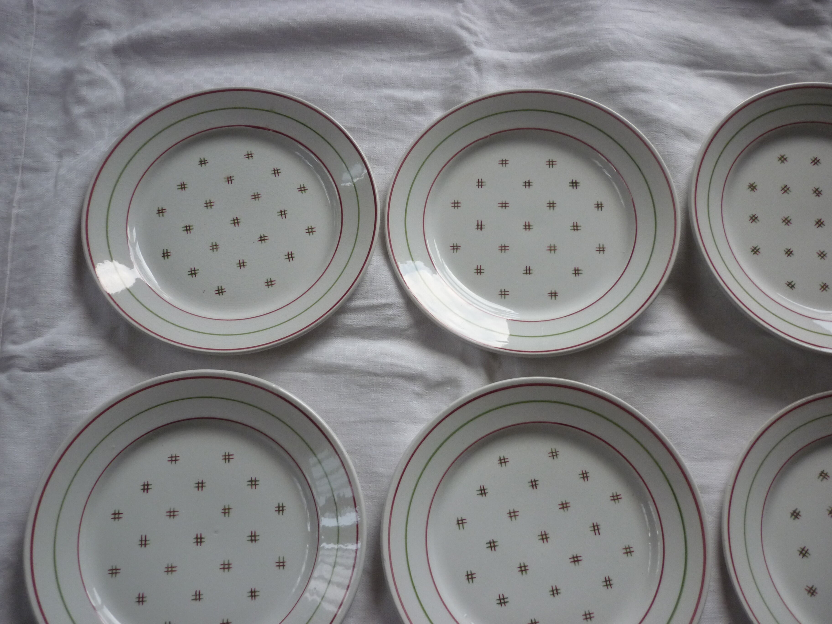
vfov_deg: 42.9
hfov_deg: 55.4
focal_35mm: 33
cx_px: 416
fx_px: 793
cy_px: 312
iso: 125
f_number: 2.8
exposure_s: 1/30
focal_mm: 5.5
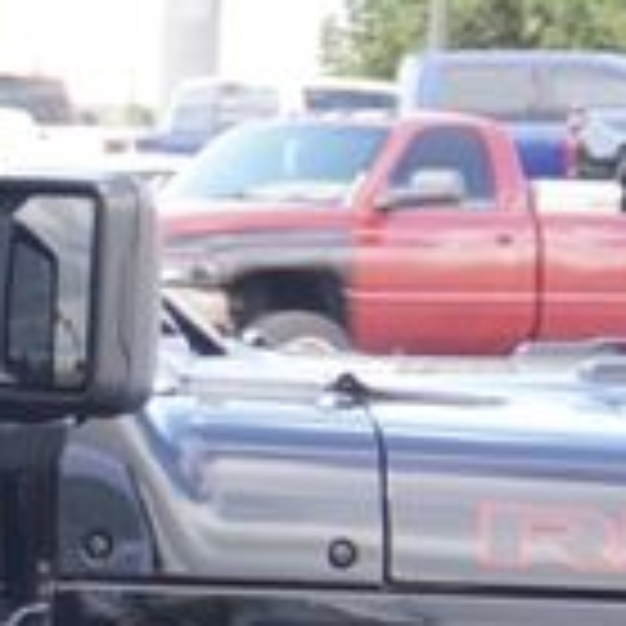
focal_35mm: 235
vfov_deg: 7.4
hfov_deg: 7.4
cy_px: 815
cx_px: -189
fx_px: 4811
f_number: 4.5
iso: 100
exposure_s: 1/60
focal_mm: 25
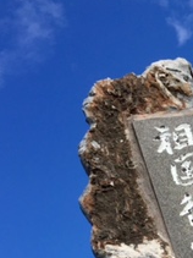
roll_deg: +19.4
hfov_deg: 15.7
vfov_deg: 20.3
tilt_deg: +19.9
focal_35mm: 88
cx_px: 271
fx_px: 655
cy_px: 337
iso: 32
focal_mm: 4.15
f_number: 2.2
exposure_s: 1/1980
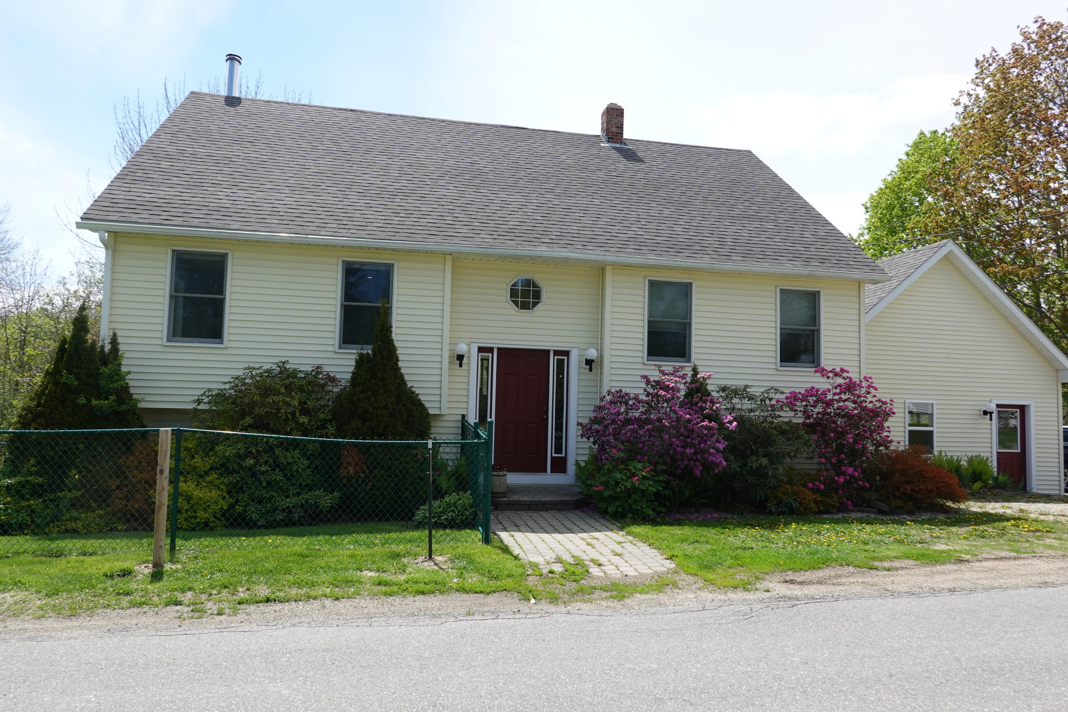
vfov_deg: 51.3
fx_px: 742
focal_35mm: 25
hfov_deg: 71.5
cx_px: 534
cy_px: 356
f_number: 5.6
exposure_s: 1/400
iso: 125
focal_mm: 9.23
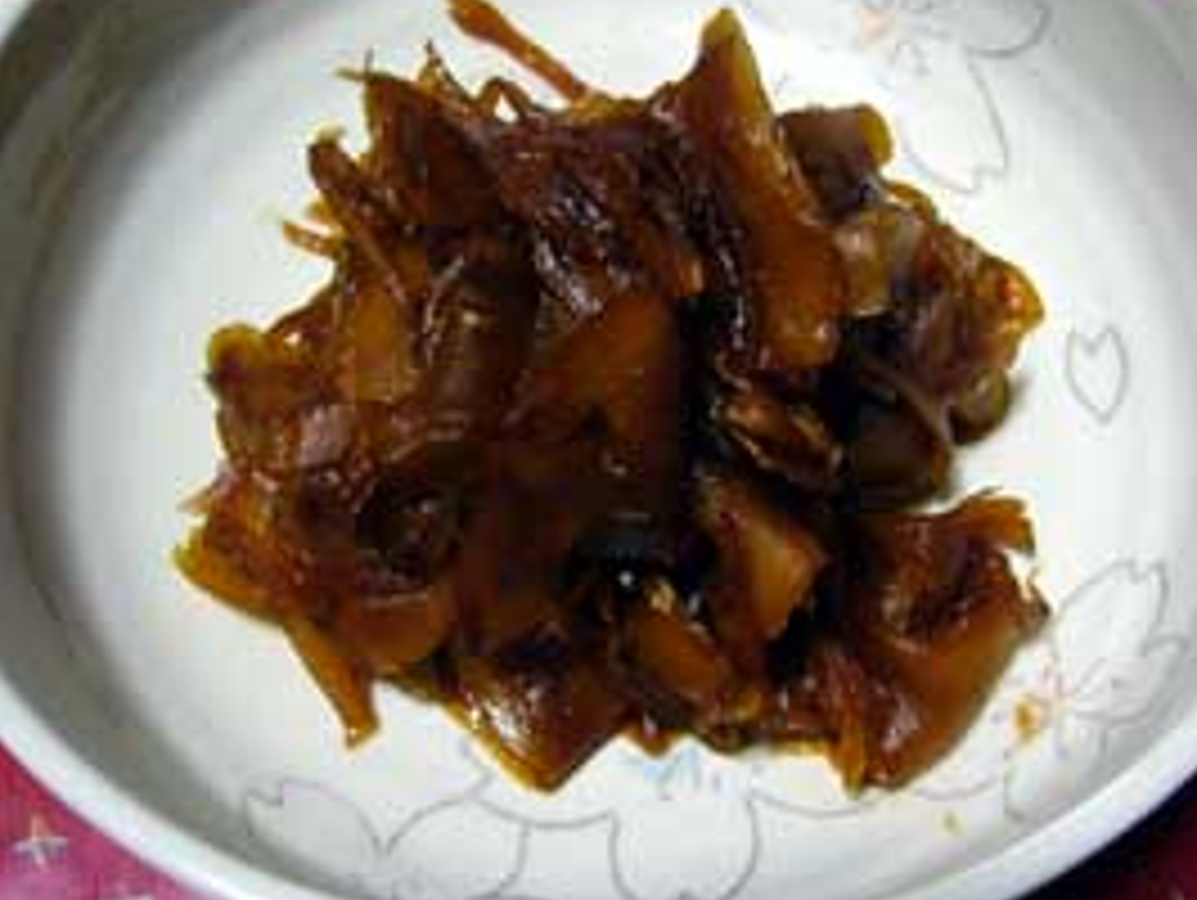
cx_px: 639
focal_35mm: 46
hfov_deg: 41.2
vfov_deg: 31.5
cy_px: 385
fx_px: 1592
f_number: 2.8
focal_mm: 5.8
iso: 200
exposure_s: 1/15
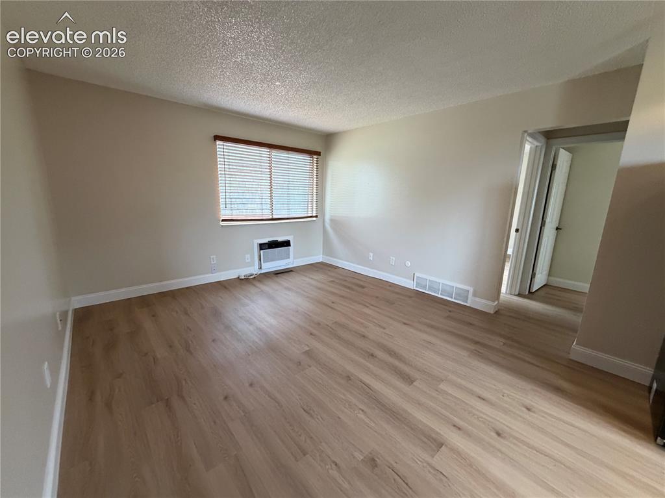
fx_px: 269
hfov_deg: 102.1
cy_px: 249
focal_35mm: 14
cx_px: 332
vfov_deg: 85.6
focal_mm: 2.22
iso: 400
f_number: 2.2
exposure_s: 1/60
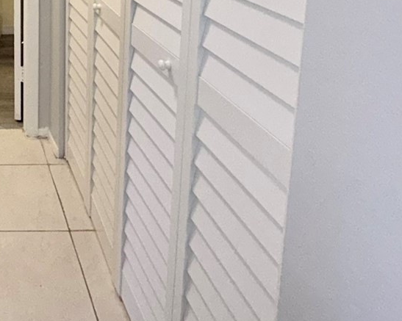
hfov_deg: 37.3
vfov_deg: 31.9
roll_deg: +1.4
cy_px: -52
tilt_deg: -9.3
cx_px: -55
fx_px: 476
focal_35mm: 40
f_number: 2.2
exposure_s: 1/120
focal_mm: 2.22
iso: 400
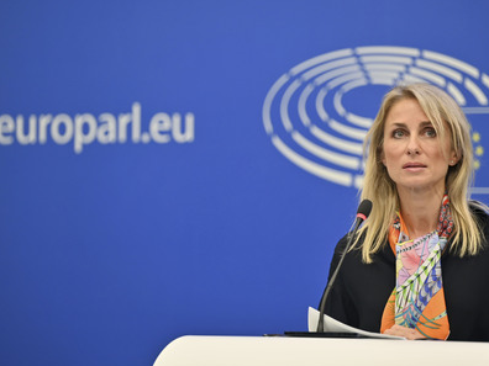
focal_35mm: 175
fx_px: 2472
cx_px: 267
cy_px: 184
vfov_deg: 8.5
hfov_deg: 11.3
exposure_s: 1/100
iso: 400
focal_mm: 160
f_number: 2.8
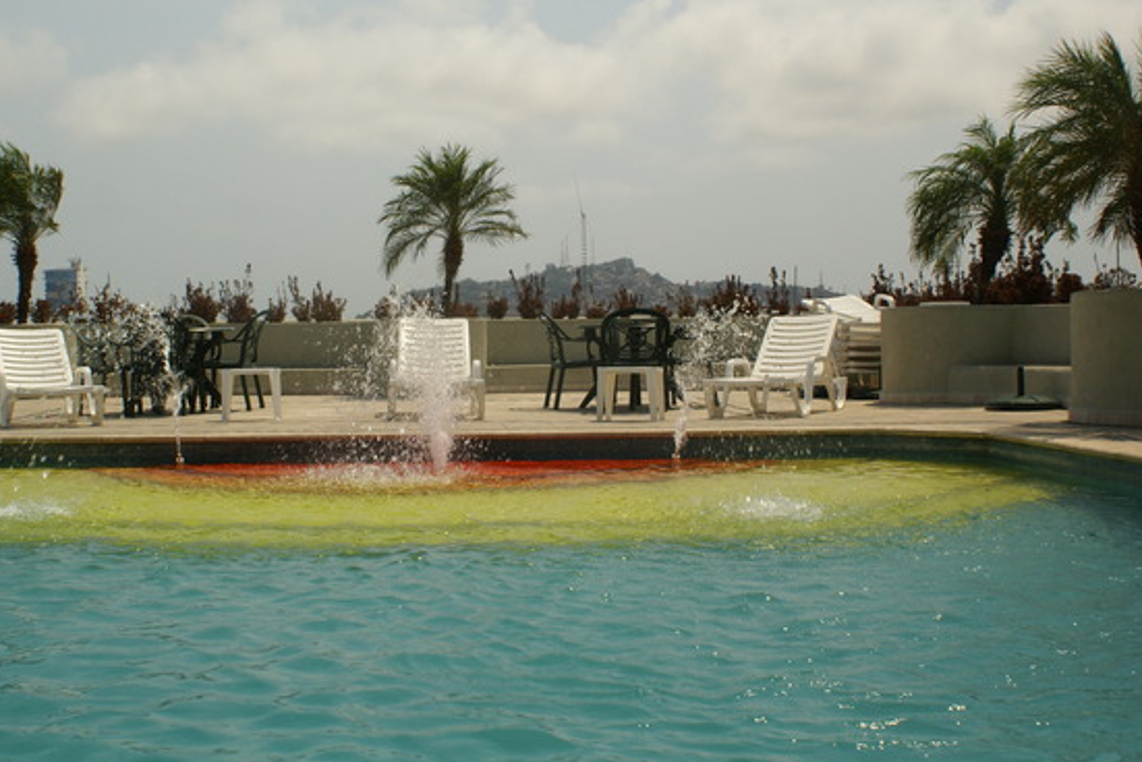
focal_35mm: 47
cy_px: 360
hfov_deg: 41.7
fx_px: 1492
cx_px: 452
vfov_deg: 28.7
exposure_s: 1/250
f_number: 9
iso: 200
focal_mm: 24
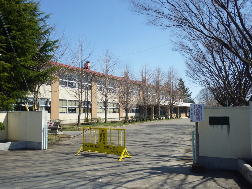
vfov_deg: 44.2
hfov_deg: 56.8
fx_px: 233
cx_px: 126
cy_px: 94
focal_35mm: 32
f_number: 10
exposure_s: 1/100
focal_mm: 5.7
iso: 100
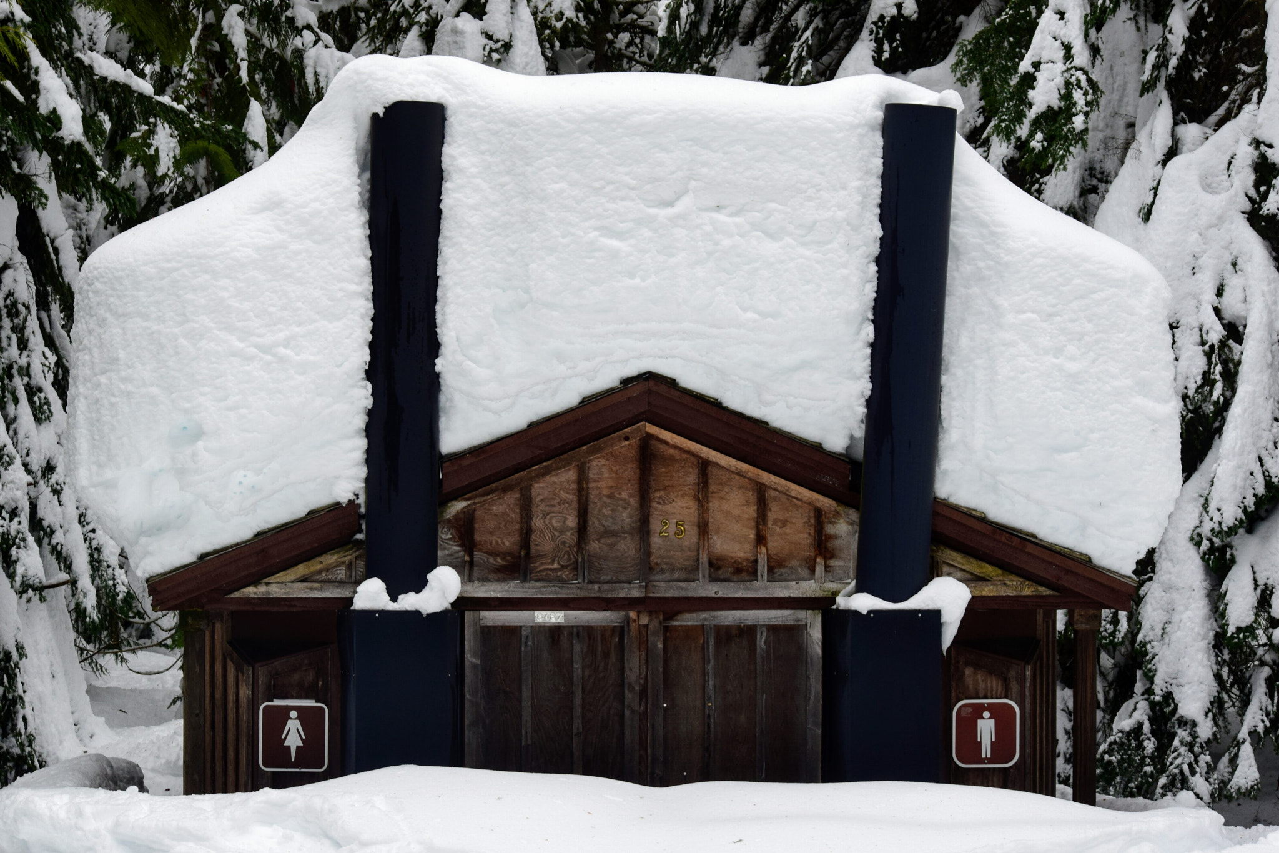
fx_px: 2931
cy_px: 426
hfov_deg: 24.6
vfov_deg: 16.6
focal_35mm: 82
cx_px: 640
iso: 400
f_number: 9
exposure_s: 1/100
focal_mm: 55
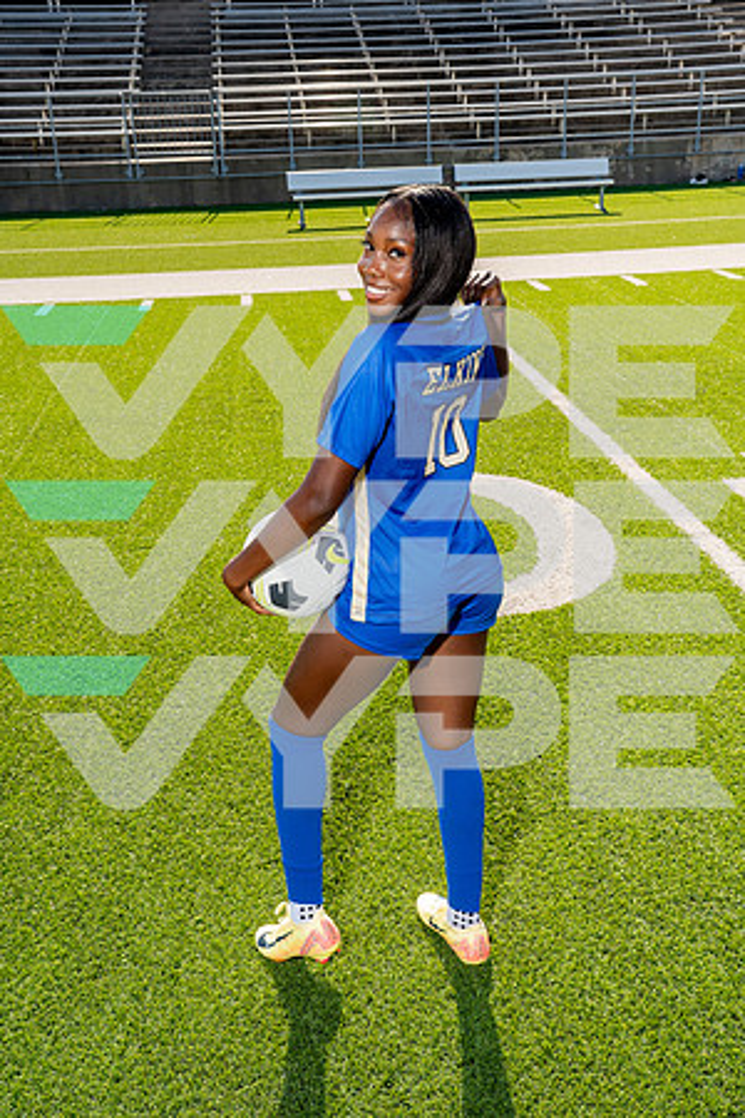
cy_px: 559
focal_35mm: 40
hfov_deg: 33.4
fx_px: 1242
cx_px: 372
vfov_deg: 48.5
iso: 320
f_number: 10
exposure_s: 1/250
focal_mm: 40
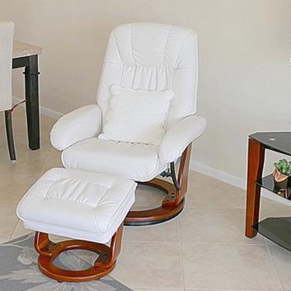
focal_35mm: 69
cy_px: 57
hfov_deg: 25.0
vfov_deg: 24.6
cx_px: 119
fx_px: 656
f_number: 3
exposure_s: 1/60
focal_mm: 10.2
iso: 160
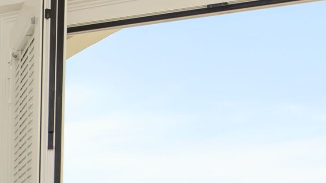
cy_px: 339
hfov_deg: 15.5
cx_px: -258
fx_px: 1029
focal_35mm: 119
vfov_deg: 9.6
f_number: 8
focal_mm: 20
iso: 100
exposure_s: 1/160
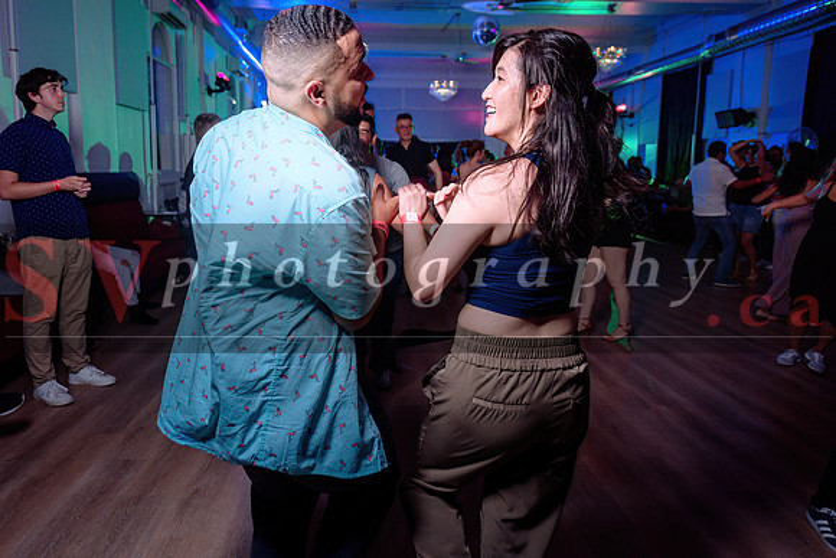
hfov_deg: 68.5
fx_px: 612
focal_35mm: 26
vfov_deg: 49.0
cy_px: 254
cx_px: 377
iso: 800
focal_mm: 24
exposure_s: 1/50
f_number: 3.2
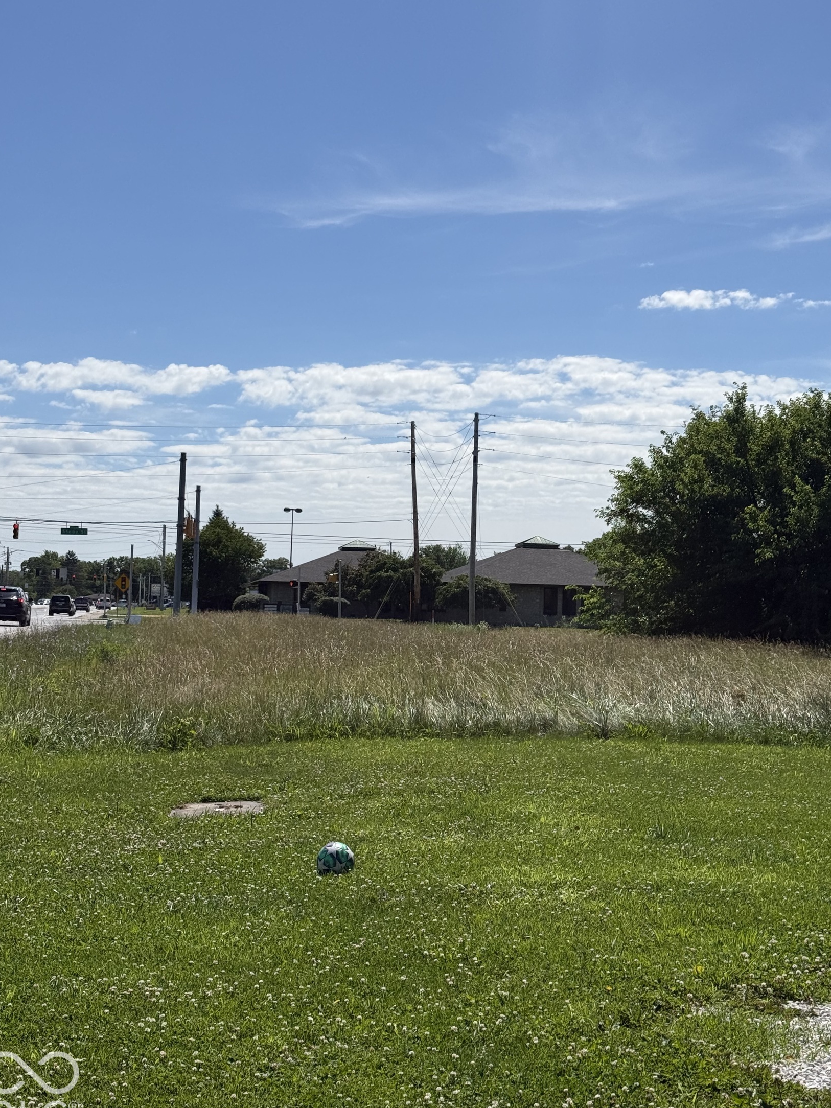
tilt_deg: +1.8
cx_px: 415
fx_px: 1632
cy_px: 555
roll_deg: -1.1
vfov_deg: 37.5
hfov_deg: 28.6
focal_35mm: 51
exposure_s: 1/11364
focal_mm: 6.76
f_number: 1.78
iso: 64
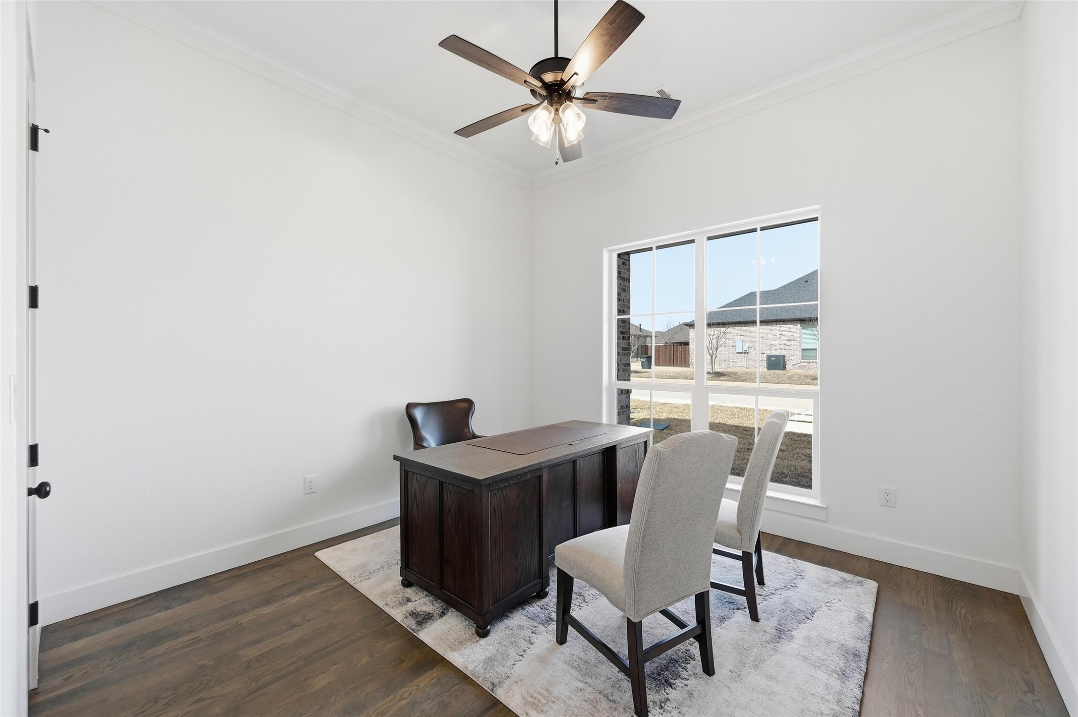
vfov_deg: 81.1
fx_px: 419
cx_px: 539
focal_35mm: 14
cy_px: 358
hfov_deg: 104.3
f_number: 7.1
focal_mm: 14
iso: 1250
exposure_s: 1/8000
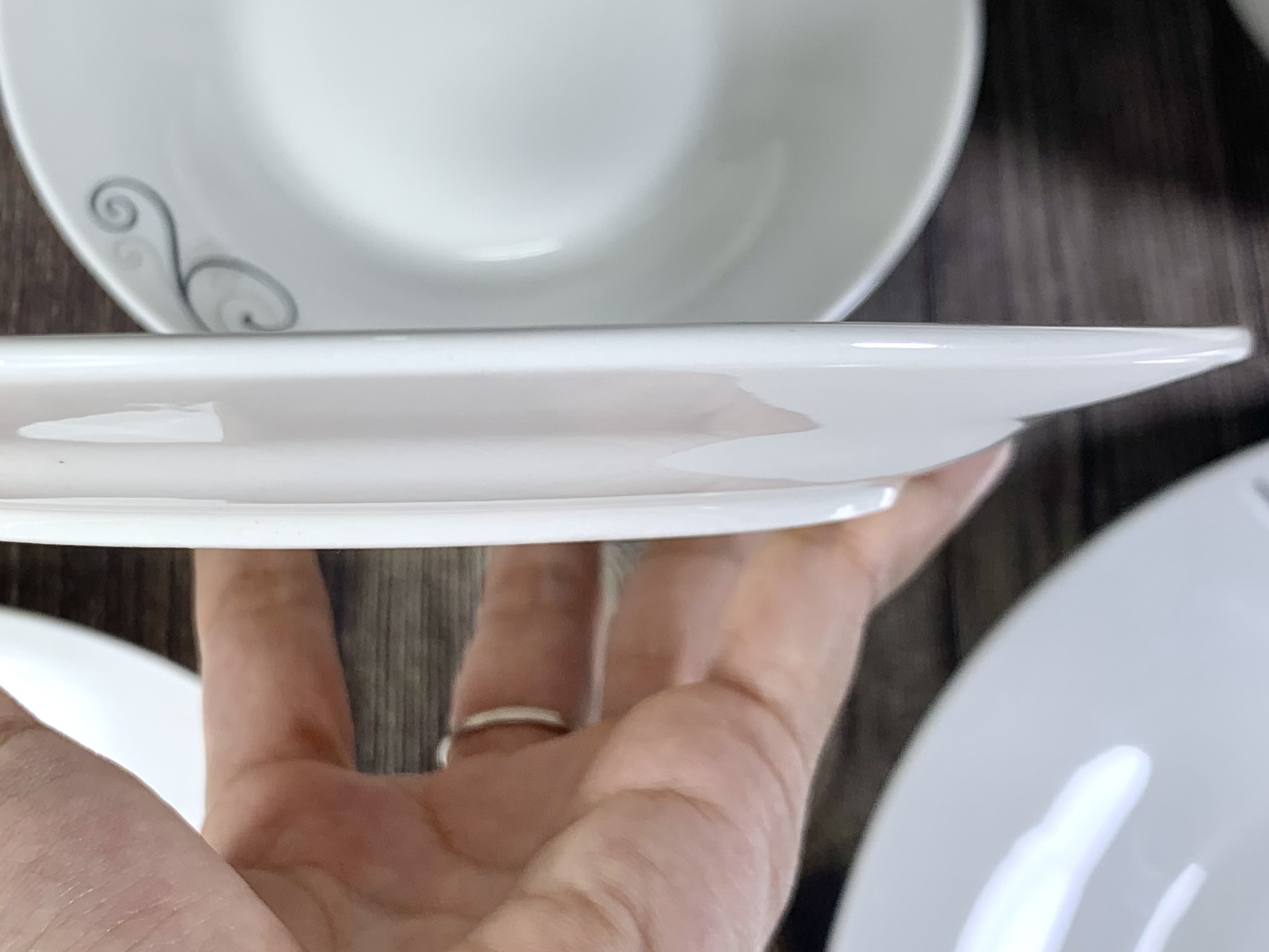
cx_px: 417
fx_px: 1906
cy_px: 353
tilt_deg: -71.3
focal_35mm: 52
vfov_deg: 27.9
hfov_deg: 36.4
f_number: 1.8
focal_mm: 4.25
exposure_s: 1/186
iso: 25
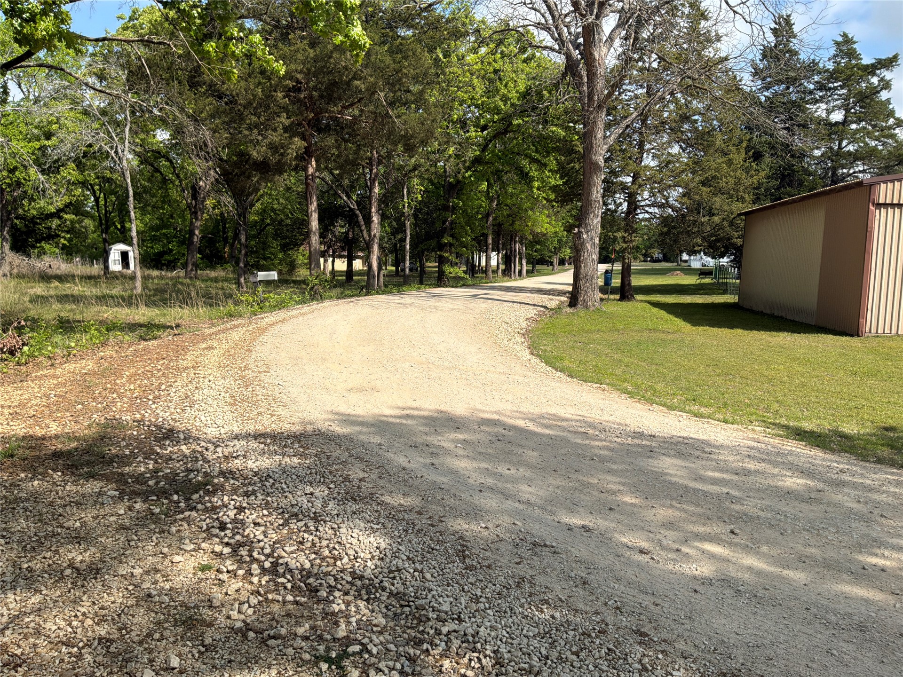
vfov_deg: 49.7
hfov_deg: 63.4
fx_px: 730
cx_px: 452
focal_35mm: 28
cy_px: 338
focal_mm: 3
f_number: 1.8
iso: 25
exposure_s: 1/1848
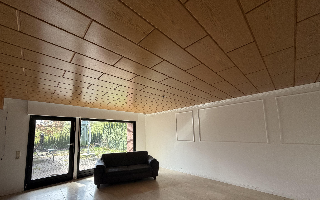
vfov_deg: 74.0
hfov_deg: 101.5
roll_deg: +0.8
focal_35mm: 15
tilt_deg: +8.4
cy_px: 120
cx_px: 159
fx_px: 131
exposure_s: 1/121
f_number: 2.2
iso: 80
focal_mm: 2.22
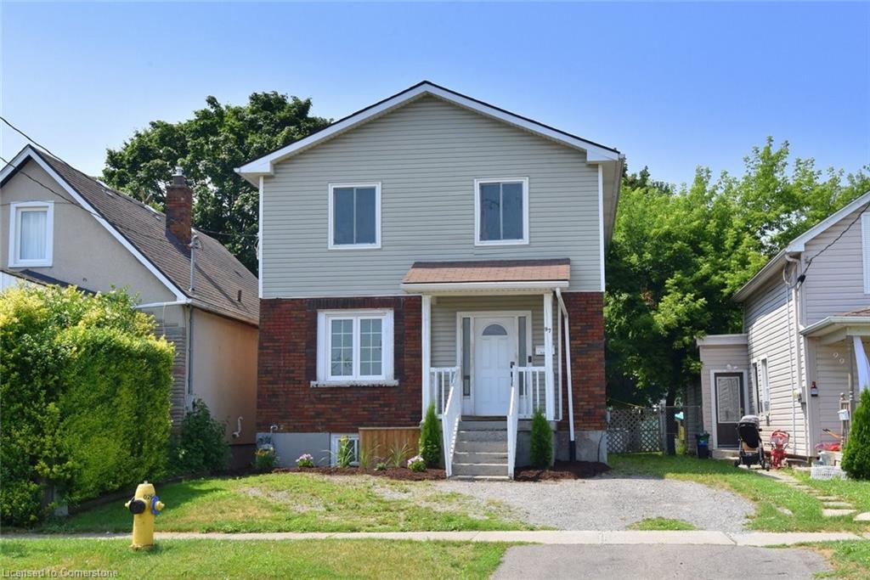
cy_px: 290
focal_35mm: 31
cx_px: 435
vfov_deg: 42.3
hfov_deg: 60.3
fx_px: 749
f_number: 13
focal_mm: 31
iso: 500
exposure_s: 1/640
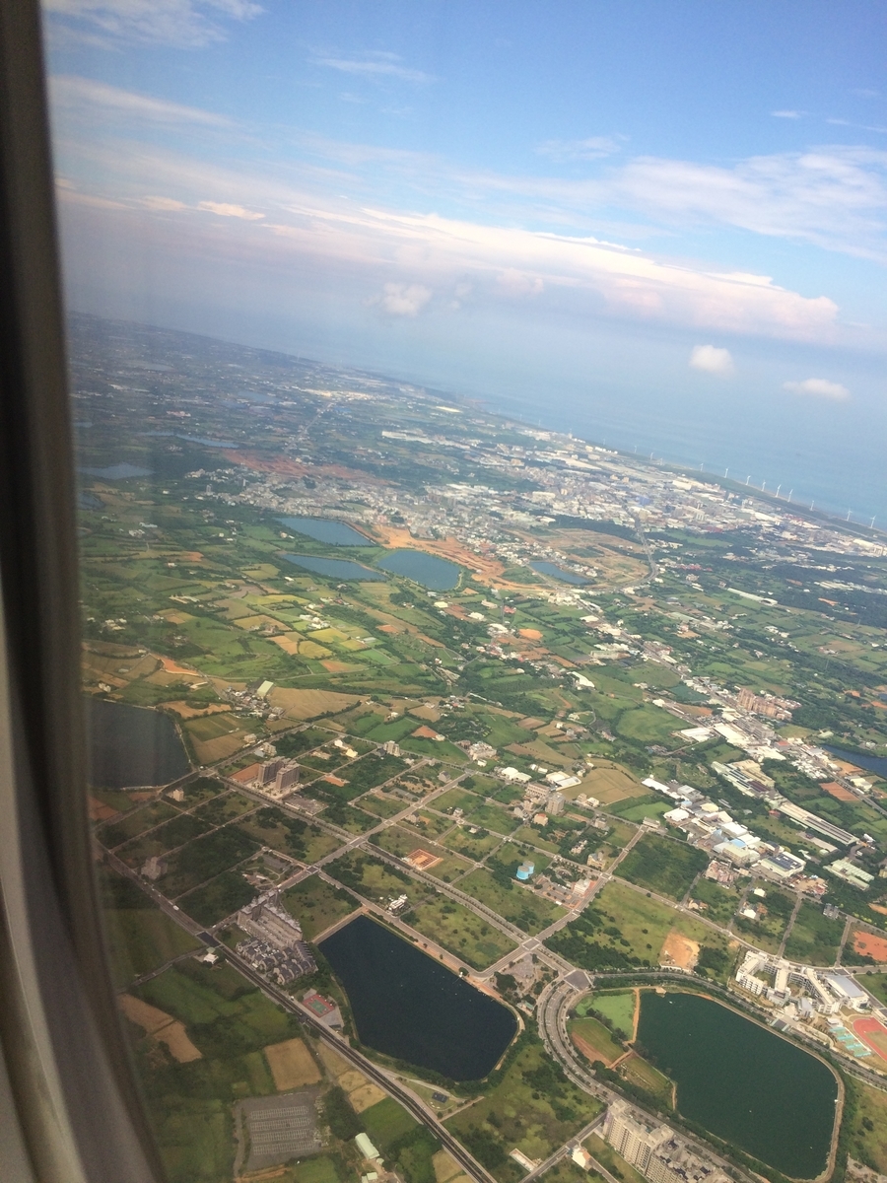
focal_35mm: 29
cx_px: 444
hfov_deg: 48.2
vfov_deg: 61.7
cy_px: 592
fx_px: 991
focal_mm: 4.15
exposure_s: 1/873
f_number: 2.2
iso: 32
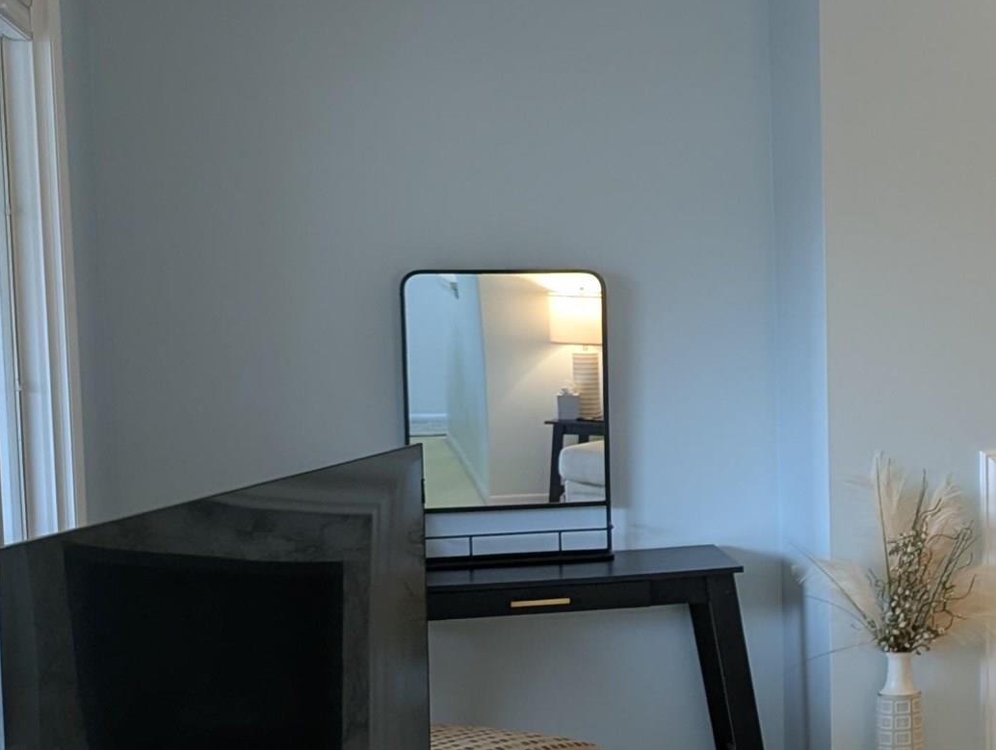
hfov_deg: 24.6
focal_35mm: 71
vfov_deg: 20.7
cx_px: 1216
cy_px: 458
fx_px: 2046
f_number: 1.85
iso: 49
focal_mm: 6.81
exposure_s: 1/24
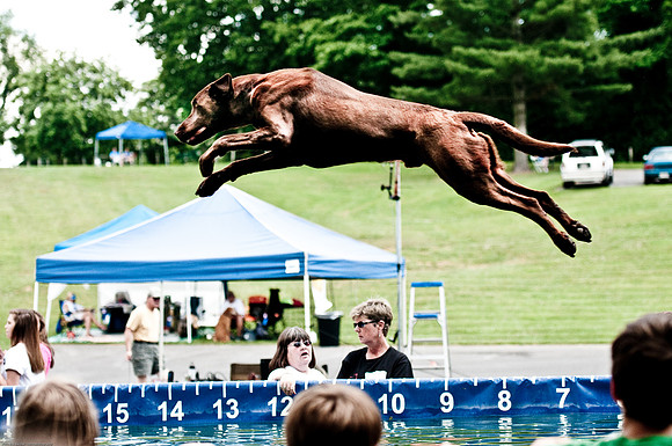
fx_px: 1957
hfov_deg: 19.5
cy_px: 223
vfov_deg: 13.0
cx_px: 336
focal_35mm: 105
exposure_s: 1/2000
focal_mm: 70
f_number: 2.8
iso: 200
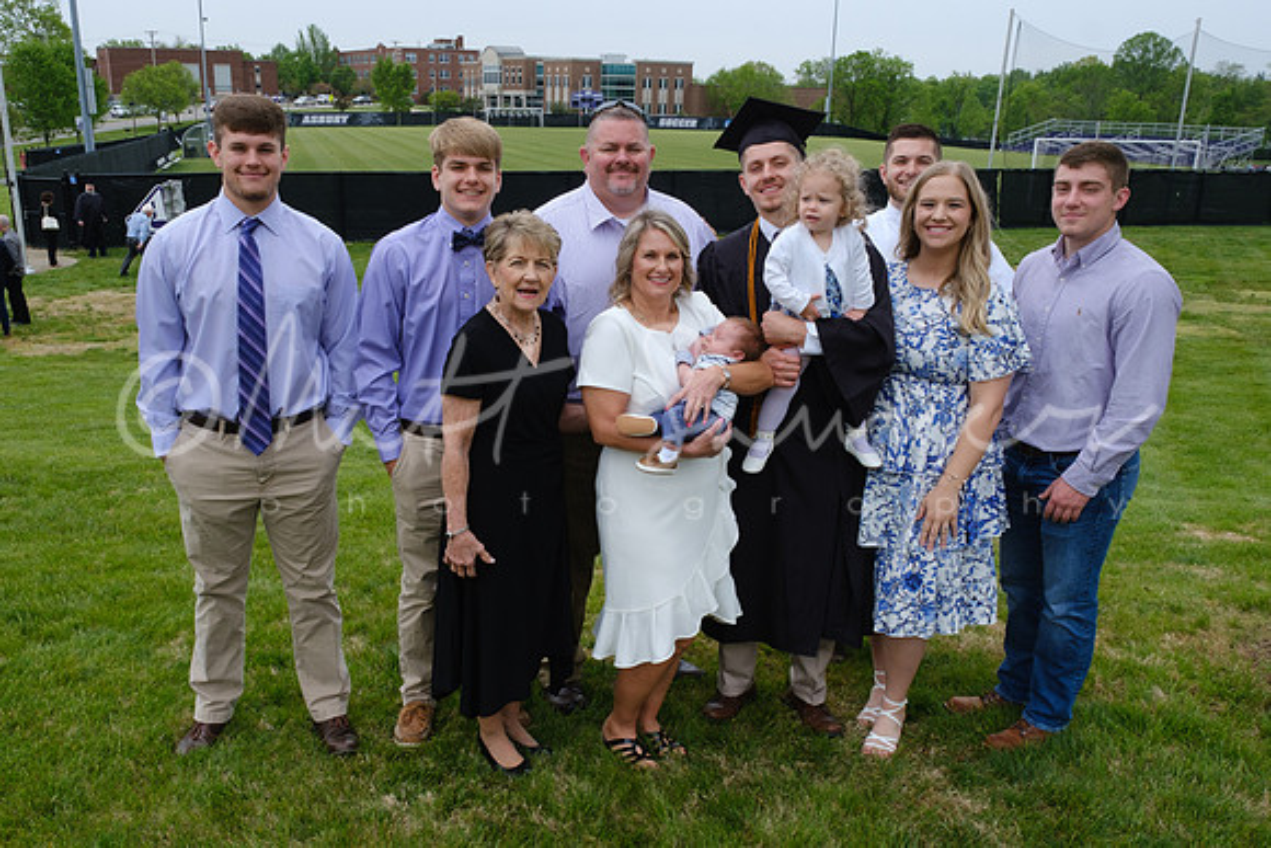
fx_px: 1064
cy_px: 466
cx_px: 556
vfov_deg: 43.4
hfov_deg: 61.5
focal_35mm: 30
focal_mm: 17
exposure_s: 1/125
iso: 400
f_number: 11
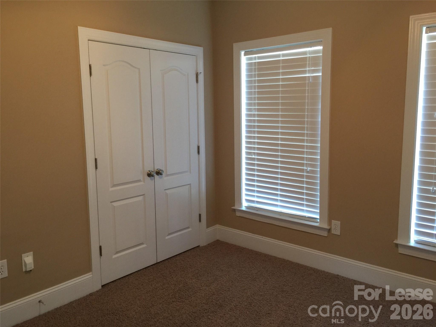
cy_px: 164
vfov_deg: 48.2
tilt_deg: -7.3
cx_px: 218
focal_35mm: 29
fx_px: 365
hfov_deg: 61.7
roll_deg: +0.2
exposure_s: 1/15
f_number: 2.2
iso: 80
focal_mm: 4.15
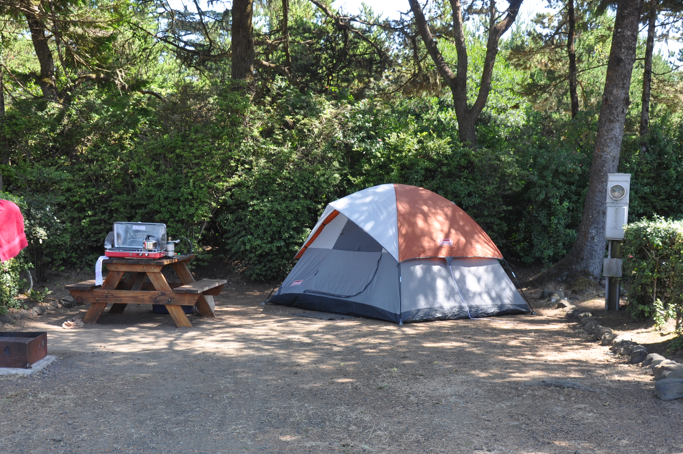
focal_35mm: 47
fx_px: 883
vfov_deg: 28.7
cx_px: 319
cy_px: 275
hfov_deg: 42.2
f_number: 7.1
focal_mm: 25
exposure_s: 1/60
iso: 200
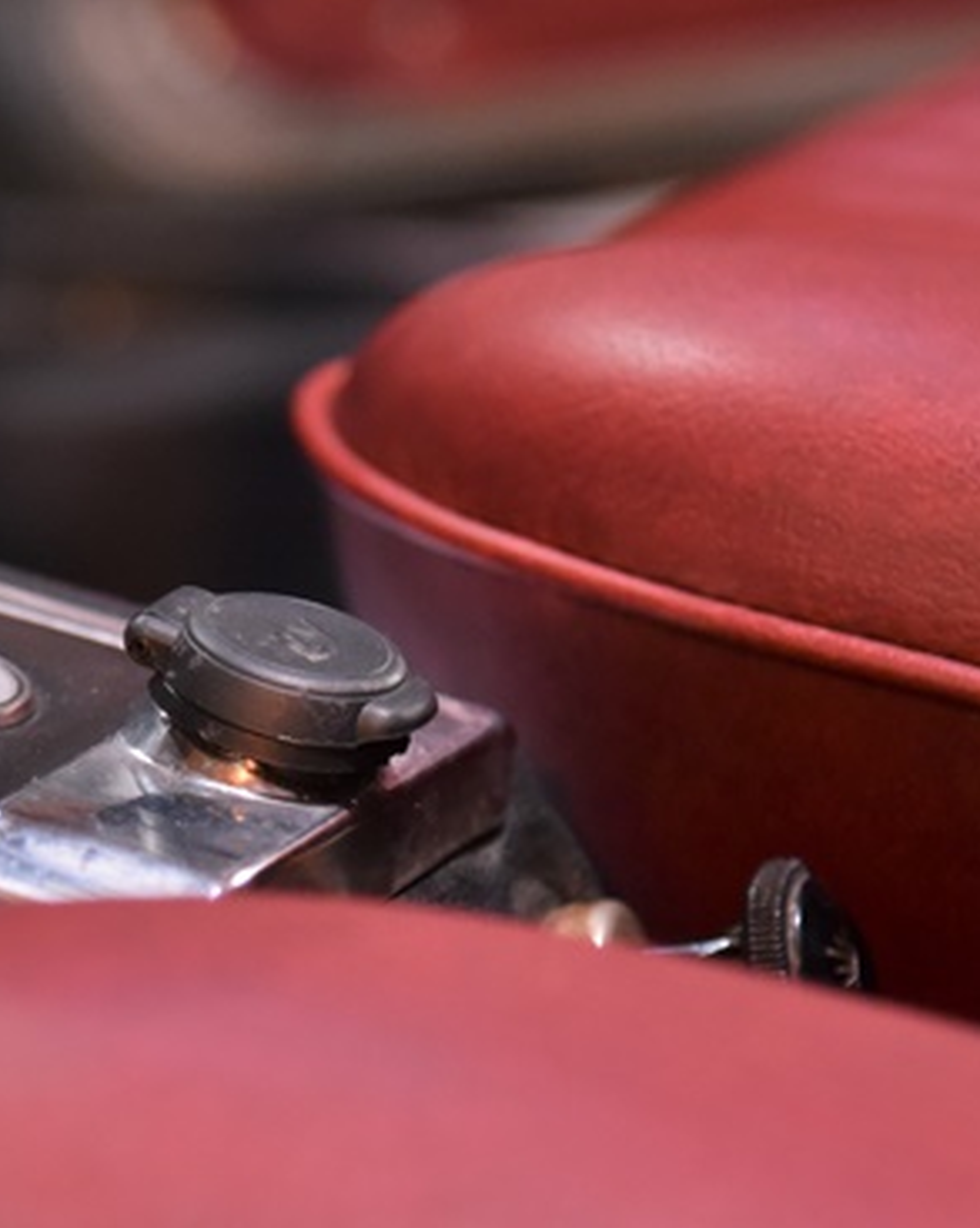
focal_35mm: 280
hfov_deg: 5.5
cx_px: 62
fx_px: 10164
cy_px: 746
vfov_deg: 6.9
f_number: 4
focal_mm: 120
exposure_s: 1/60
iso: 3200
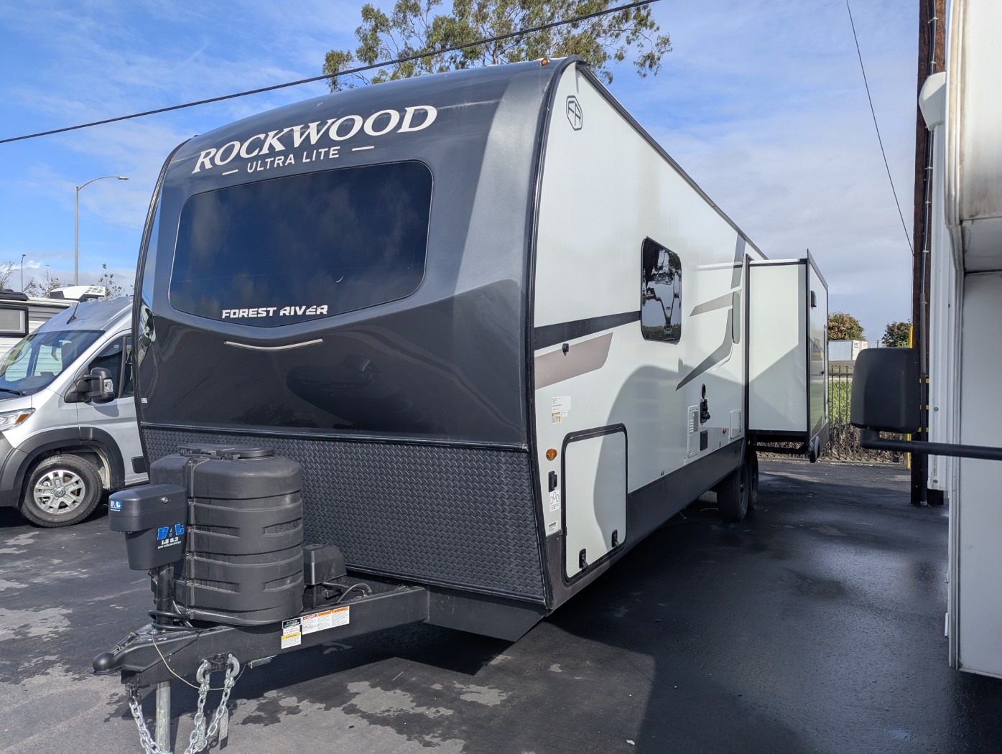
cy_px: 377
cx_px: 501
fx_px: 696
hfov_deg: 71.5
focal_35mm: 24
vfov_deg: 56.9
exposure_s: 1/2058
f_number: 1.85
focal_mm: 6.81
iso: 46
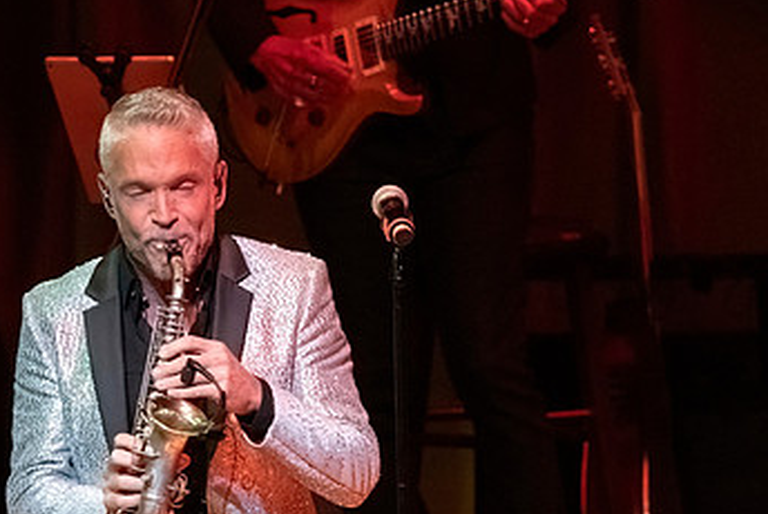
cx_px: 307
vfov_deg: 1.3
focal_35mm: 1084
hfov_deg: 1.9
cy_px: 613
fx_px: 23144
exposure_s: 1/320
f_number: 7.1
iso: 5000
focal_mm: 400
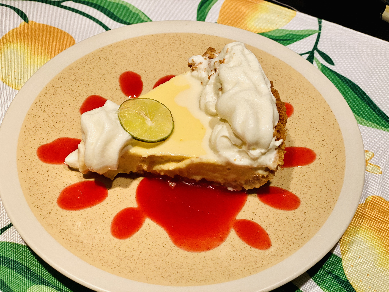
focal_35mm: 52
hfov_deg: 36.8
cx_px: 194
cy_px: 146
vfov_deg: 28.0
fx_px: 584
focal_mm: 6
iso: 40
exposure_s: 1/120
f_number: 2
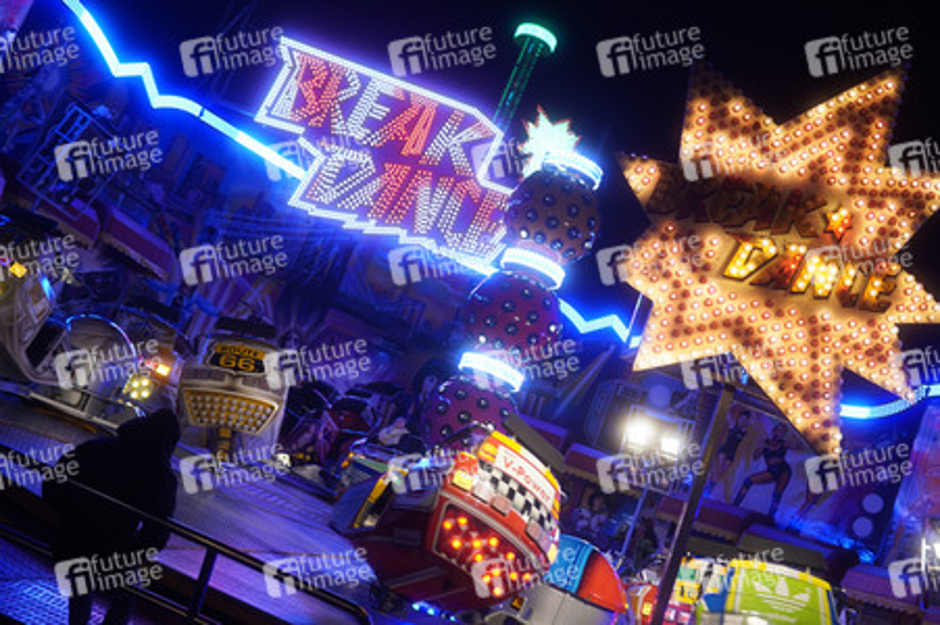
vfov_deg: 29.8
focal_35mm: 45
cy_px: 312
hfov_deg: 43.6
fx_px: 1174
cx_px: 470
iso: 125
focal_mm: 30
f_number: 1.4
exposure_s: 1/320
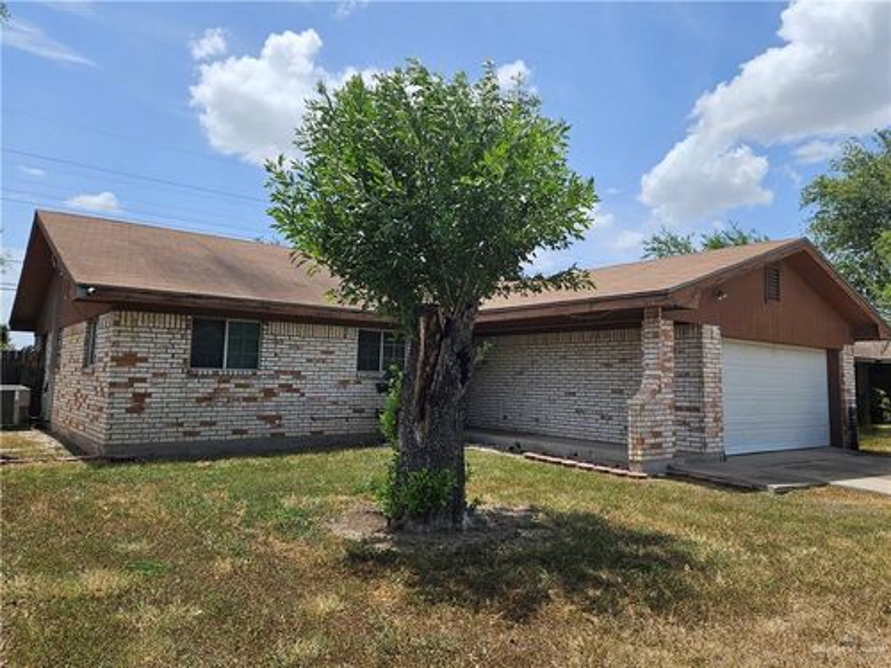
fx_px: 592
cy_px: 334
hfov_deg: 73.9
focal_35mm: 23
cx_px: 446
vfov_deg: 58.9
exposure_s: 1/2180
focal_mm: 5.4
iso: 25
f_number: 1.8
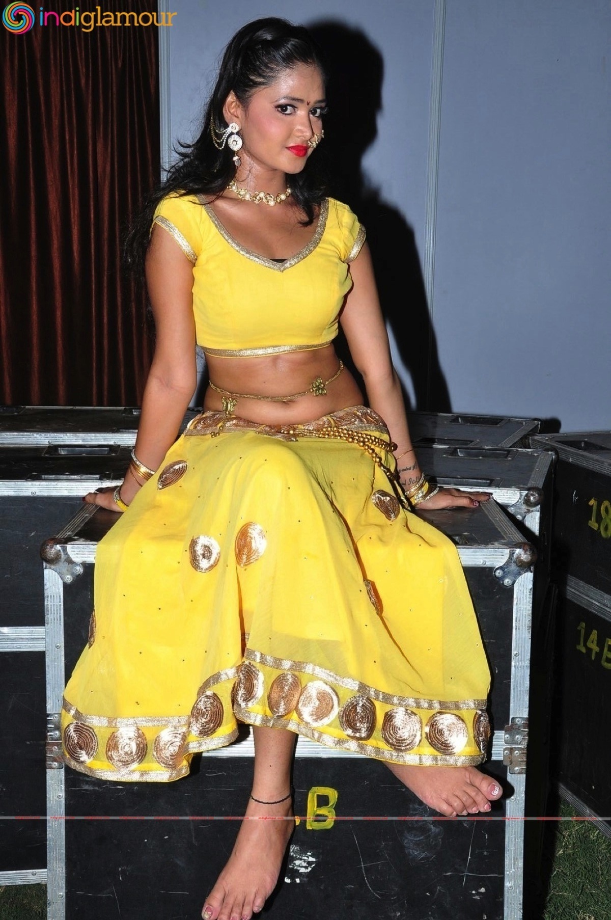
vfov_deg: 41.2
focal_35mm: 48
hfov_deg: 28.0
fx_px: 1225
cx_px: 306
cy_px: 460
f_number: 13
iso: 500
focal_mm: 32
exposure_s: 1/125
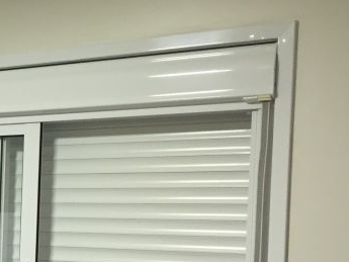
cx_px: -132
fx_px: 867
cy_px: 242
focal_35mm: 86
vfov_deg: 16.9
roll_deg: -1.2
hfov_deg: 20.4
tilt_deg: -2.0
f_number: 2.2
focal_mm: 4.15
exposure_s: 1/30
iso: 80
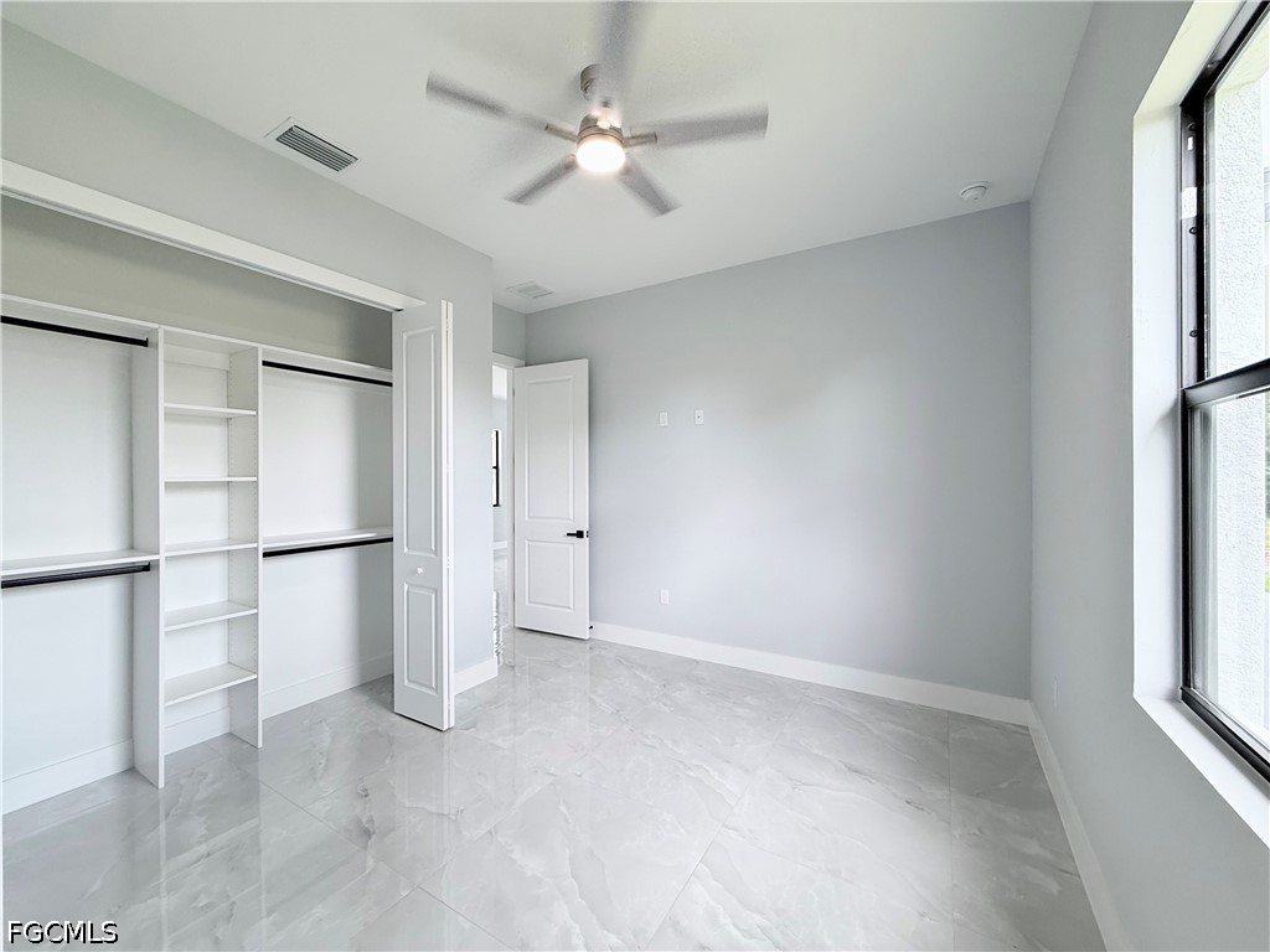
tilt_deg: +1.2
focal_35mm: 14
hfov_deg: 102.1
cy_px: 476
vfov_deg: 85.7
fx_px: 514
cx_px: 635
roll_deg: +0.6
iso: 80
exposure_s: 1/101
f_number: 2.2
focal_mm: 2.22
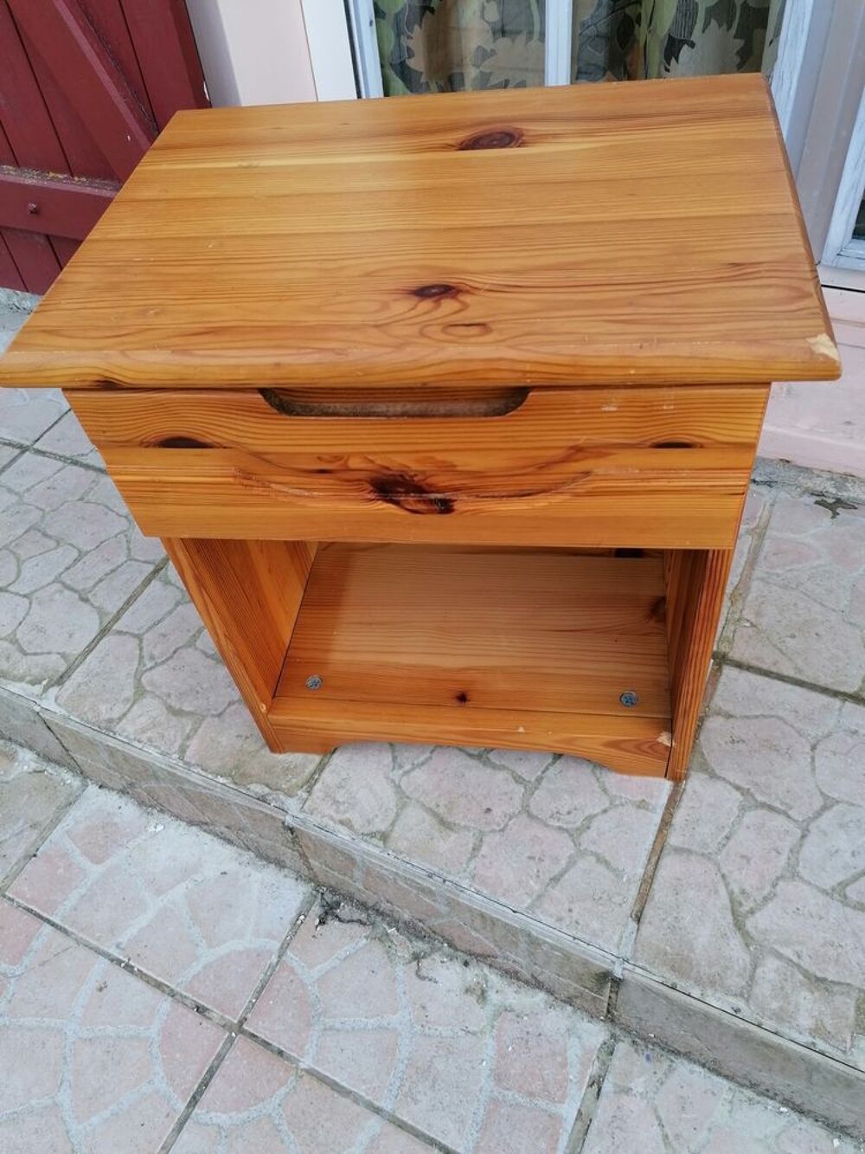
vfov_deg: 65.3
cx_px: 432
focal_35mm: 27
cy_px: 577
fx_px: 899
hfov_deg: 51.4
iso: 50
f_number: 1.8
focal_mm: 4.75
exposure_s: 1/153
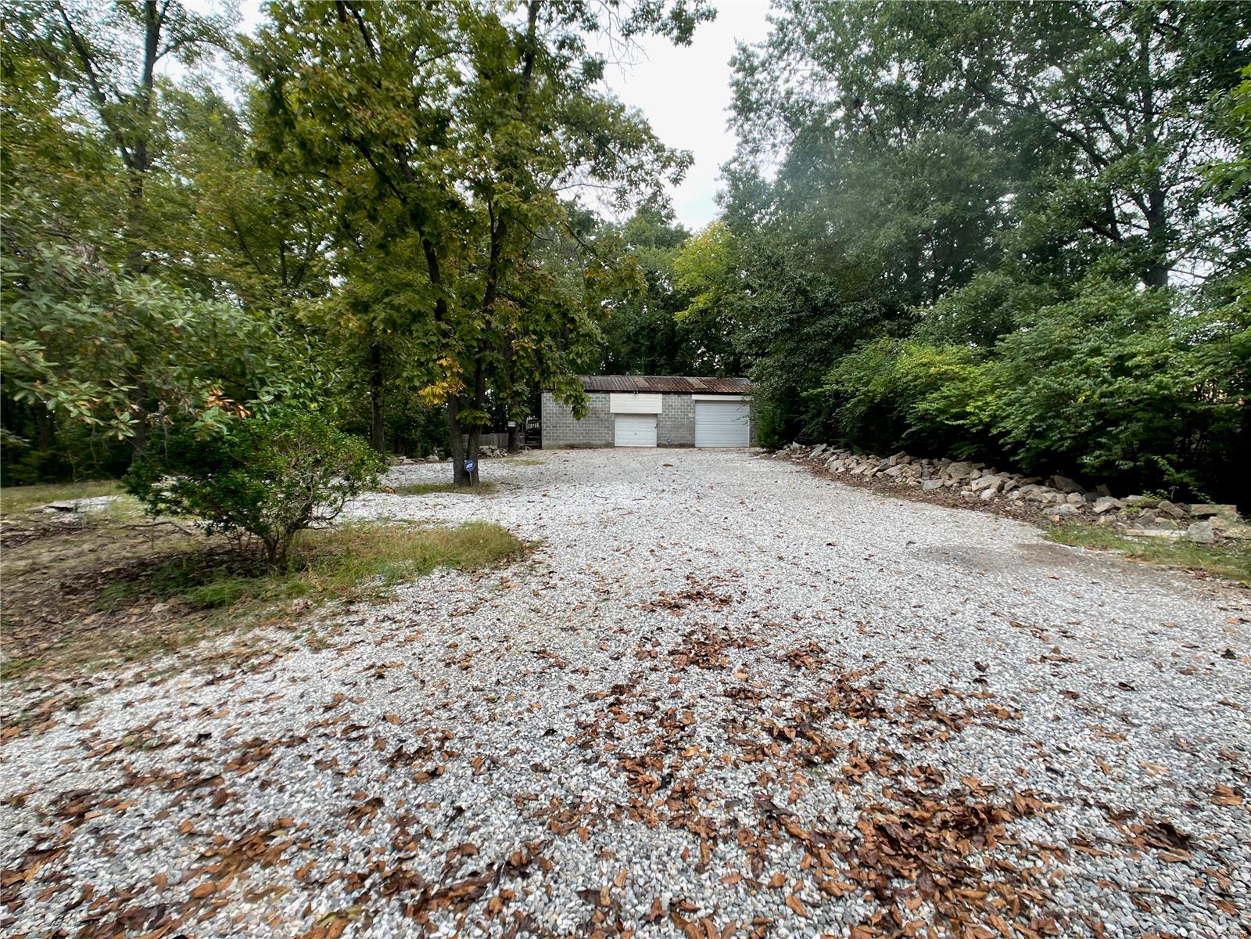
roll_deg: -0.4
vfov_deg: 53.1
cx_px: 626
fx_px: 940
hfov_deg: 67.3
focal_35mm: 26
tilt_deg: -3.1
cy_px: 470
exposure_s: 1/121
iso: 40
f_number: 1.6
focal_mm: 5.1
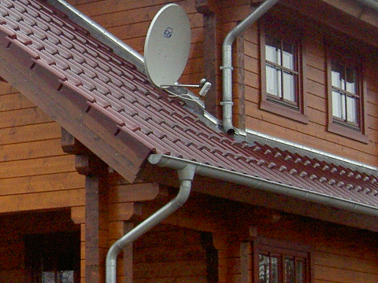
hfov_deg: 14.8
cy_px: 127
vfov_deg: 11.4
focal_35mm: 130
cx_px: -32
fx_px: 1420
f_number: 2.8
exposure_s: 1/200
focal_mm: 8
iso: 200
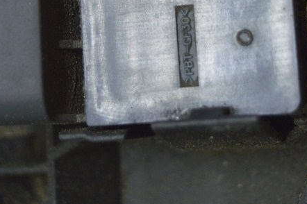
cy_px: -5
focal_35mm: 132
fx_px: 1125
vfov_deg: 10.3
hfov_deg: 15.5
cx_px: 104
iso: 400
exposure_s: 1/40
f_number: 4.8
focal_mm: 38
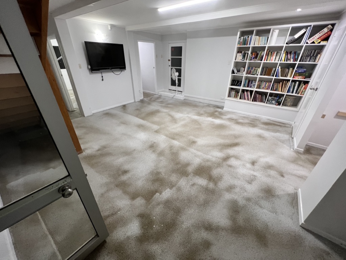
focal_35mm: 13
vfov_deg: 90.0
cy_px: 130
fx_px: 130
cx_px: 173
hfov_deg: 106.2
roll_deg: -1.0
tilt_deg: -26.5
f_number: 1.8
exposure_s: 1/50
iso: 160
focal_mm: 1.57
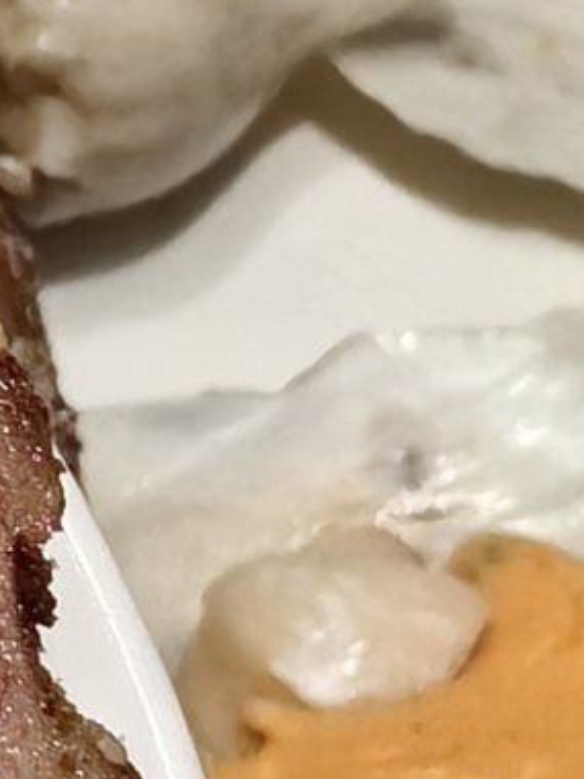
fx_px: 6793
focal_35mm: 302
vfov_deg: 6.5
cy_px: -171
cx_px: -1459
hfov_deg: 4.6
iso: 100
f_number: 2.8
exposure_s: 1/100
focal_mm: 5.75
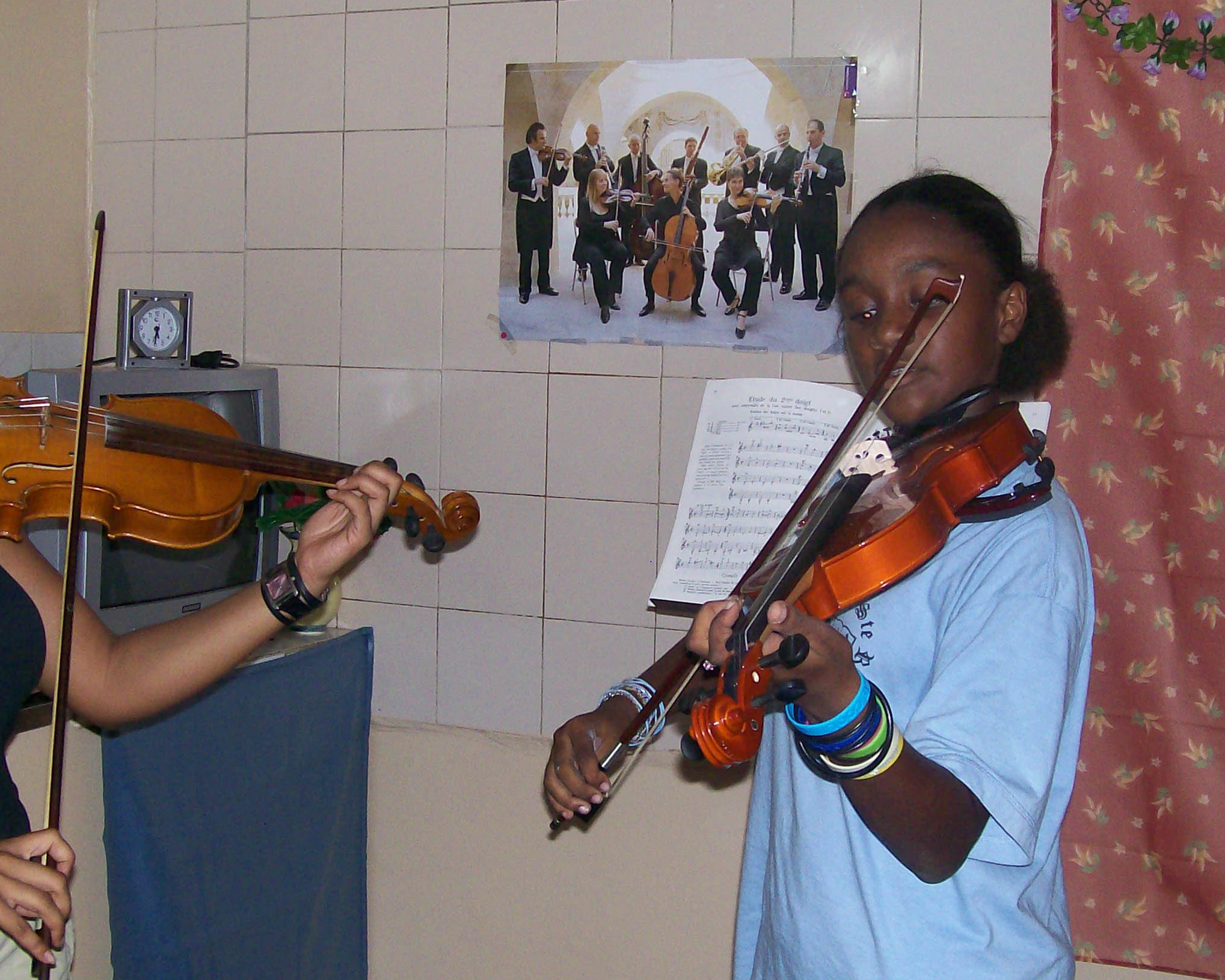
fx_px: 1921
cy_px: 522
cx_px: 539
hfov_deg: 35.3
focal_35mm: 53
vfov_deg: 28.6
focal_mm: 6
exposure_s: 1/64
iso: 140
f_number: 2.7
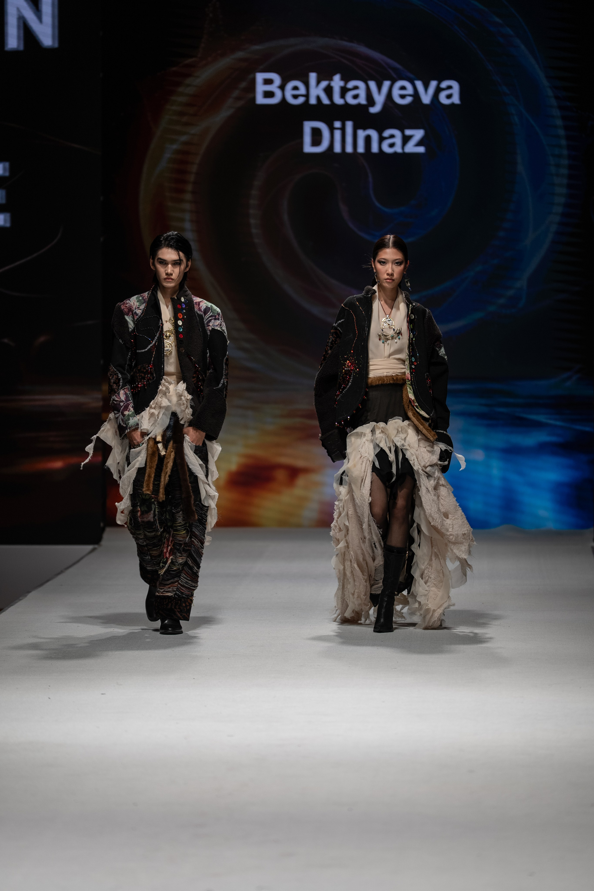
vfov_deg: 10.3
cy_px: 446
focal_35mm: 200
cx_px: 297
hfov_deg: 6.9
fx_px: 4950
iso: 200
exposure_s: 1/400
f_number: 2.8
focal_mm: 200
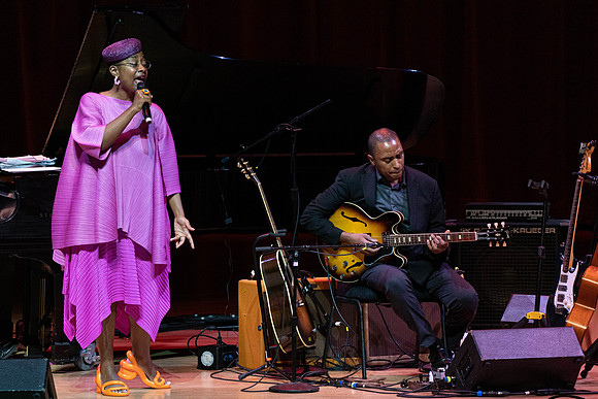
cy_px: 200
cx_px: 299
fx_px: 6596
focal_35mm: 397
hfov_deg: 5.2
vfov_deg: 3.5
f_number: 9
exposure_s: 1/400
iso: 3200
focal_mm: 397
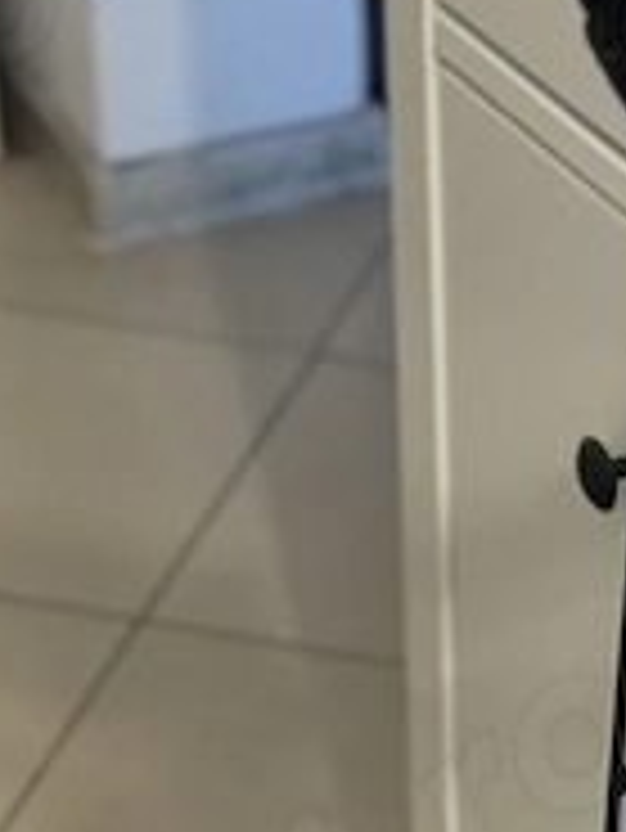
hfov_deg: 8.5
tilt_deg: -41.2
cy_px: 1277
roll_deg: -0.7
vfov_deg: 11.0
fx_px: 4167
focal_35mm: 173
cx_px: 680
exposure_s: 1/60
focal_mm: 6.76
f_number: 1.78
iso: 320
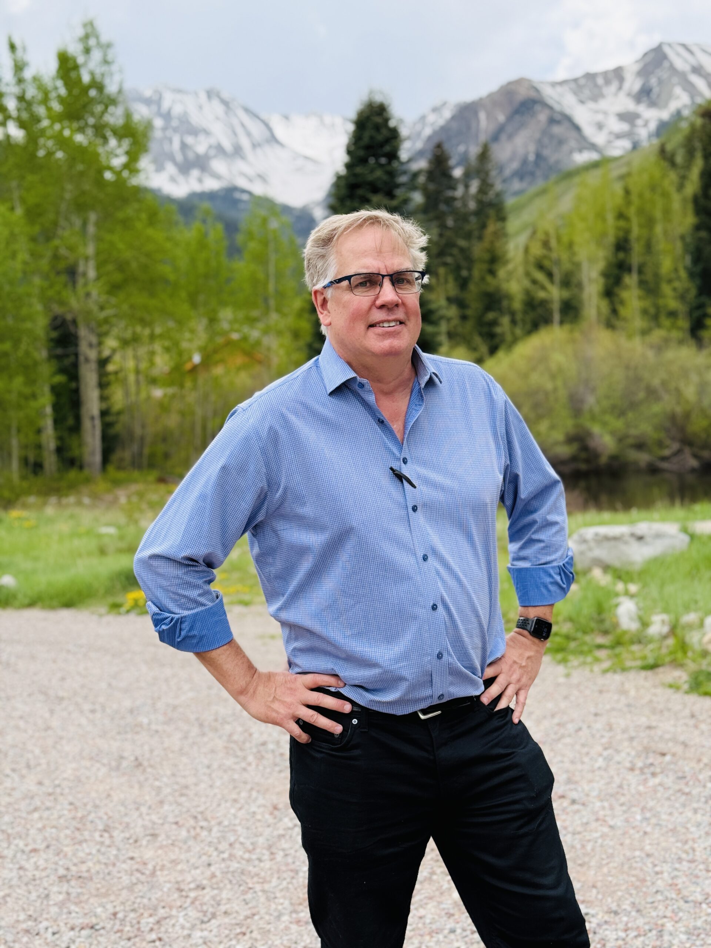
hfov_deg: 30.3
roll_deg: +0.6
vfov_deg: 39.7
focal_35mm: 48
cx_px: 356
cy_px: 474
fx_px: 1315
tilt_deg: -5.1
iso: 100
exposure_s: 1/1222
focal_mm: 6.76
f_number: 1.78
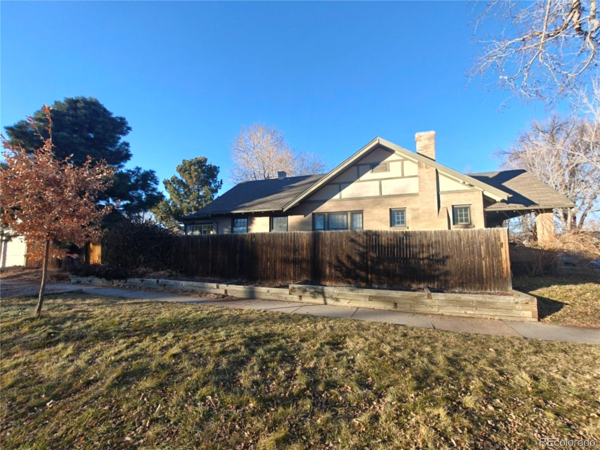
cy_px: 225
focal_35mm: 15
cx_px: 300
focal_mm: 2.3
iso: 100
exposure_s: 1/200
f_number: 2
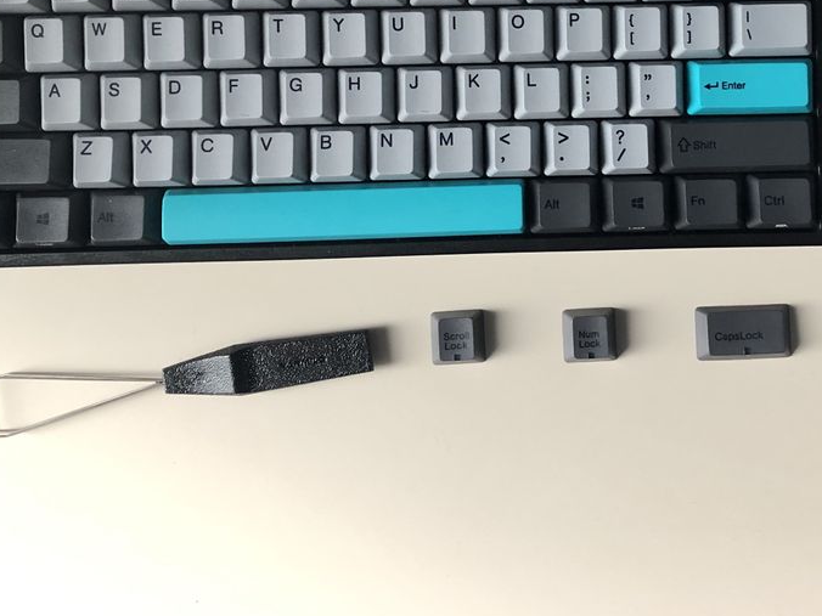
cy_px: 60
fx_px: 1259
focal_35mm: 53
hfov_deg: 35.7
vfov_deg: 26.6
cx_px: 570
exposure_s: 1/15
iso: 50
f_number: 1.8
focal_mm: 3.99
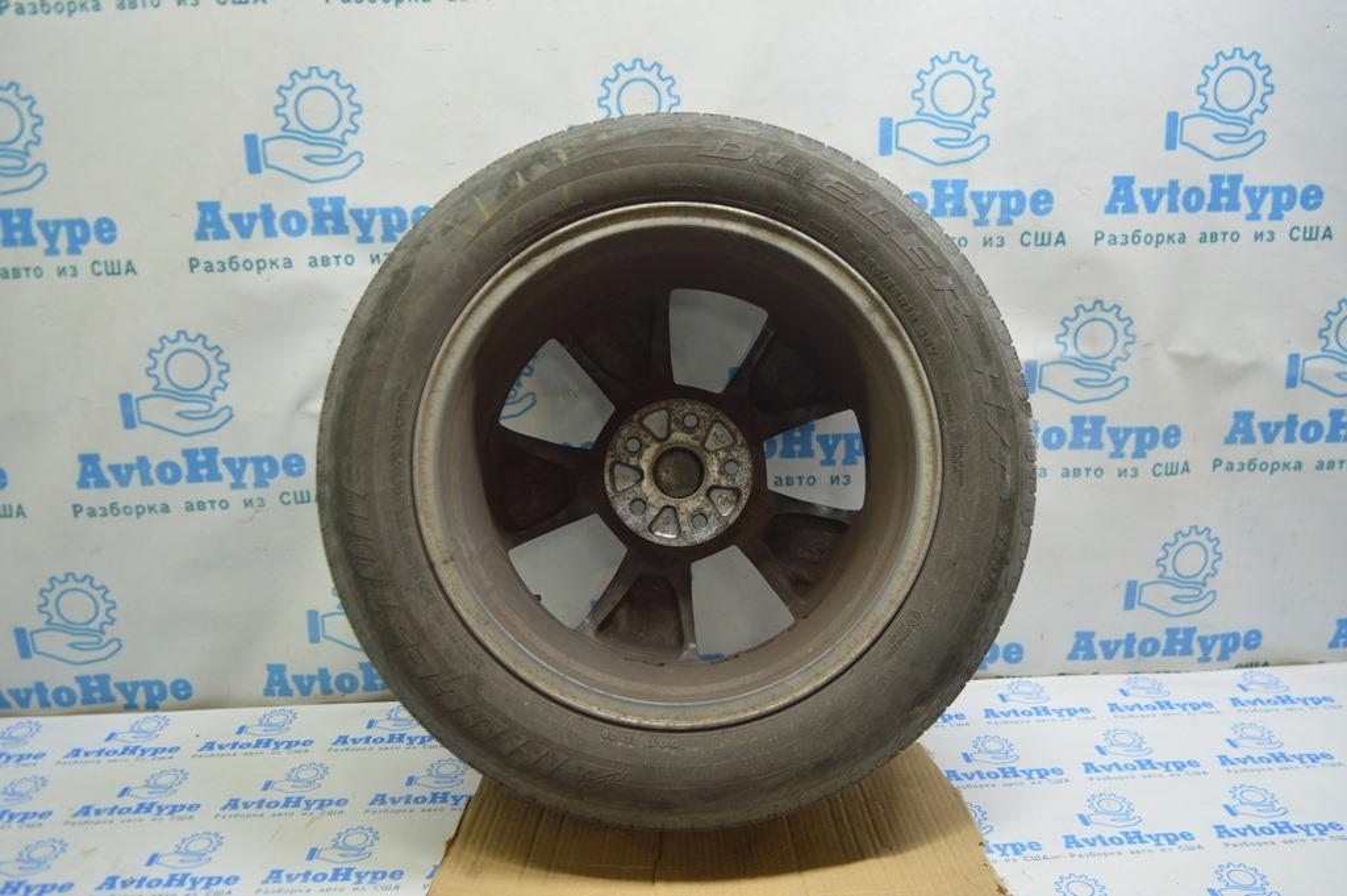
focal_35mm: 30
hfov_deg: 62.0
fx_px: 1122
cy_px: 448
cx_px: 674
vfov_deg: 43.5
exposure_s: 1/40
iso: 400
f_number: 3.5
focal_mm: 20
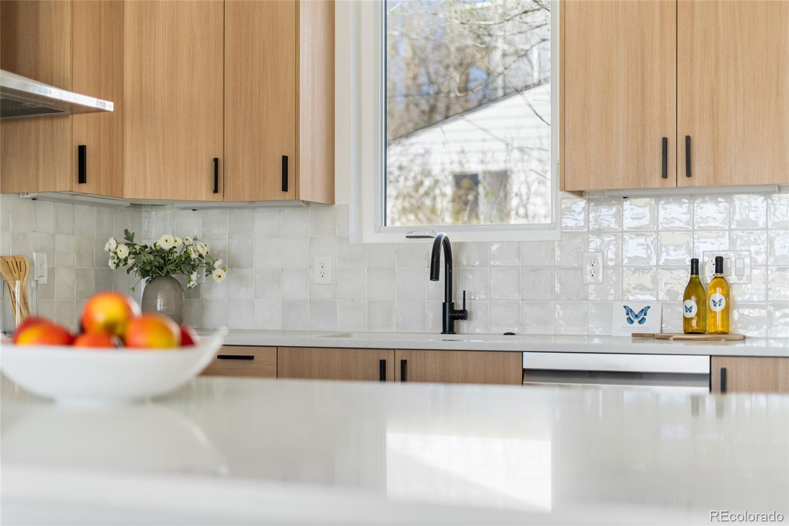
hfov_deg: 39.6
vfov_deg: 27.0
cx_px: 394
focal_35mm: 50
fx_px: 1096
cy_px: 263
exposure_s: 1/500
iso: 500
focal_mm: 50
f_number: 1.8
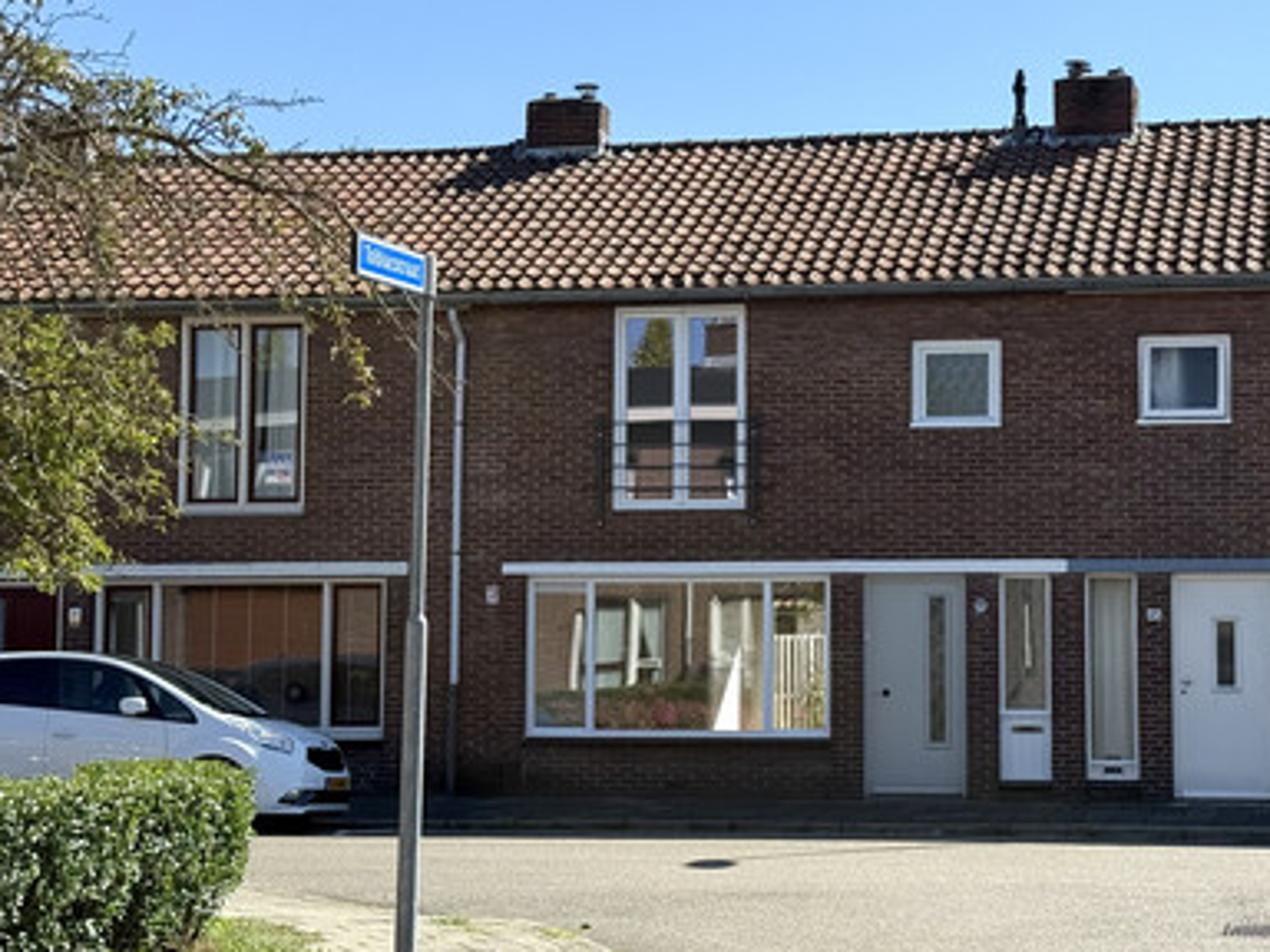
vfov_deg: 29.1
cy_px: 466
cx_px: 618
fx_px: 1834
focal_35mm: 50
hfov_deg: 38.2
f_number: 1.78
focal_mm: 6.76
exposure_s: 1/3704
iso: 64
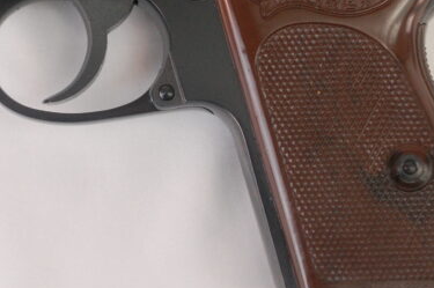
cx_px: 148
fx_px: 1541
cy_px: 65
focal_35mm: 128
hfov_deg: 16.0
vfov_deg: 10.7
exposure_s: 1/80
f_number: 4.5
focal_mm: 40
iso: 800
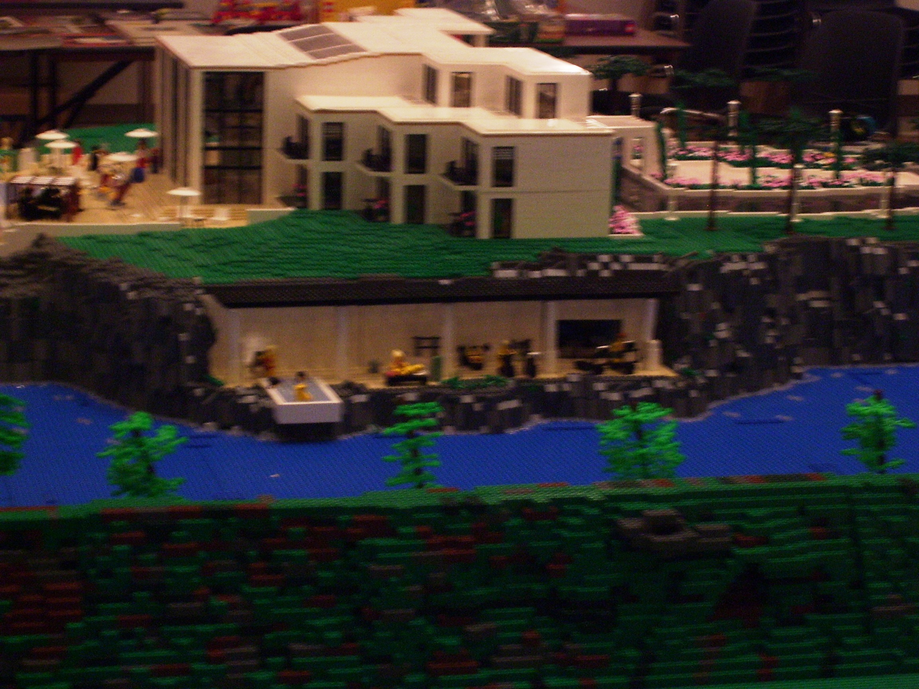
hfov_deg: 18.2
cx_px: 460
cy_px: 344
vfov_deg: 13.7
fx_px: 2867
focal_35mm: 108
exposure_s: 1/8
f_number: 4.6
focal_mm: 18
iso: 160
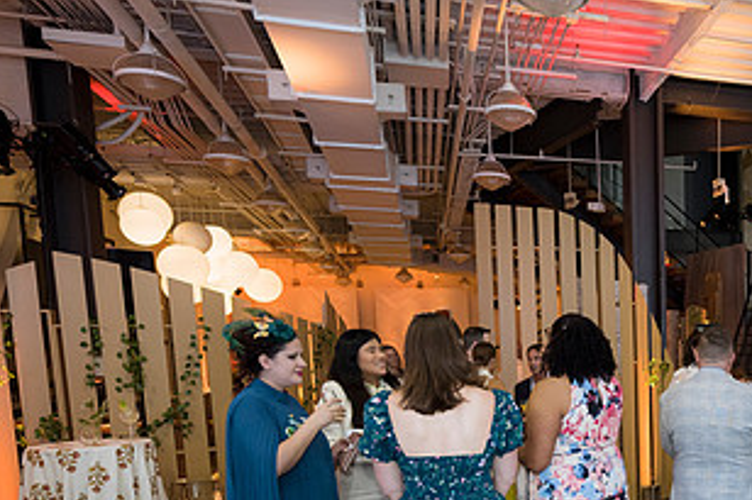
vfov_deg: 36.9
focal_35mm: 33
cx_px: 706
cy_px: 470
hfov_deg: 49.6
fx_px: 688
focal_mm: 17.5
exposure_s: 1/100
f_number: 4.5
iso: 800
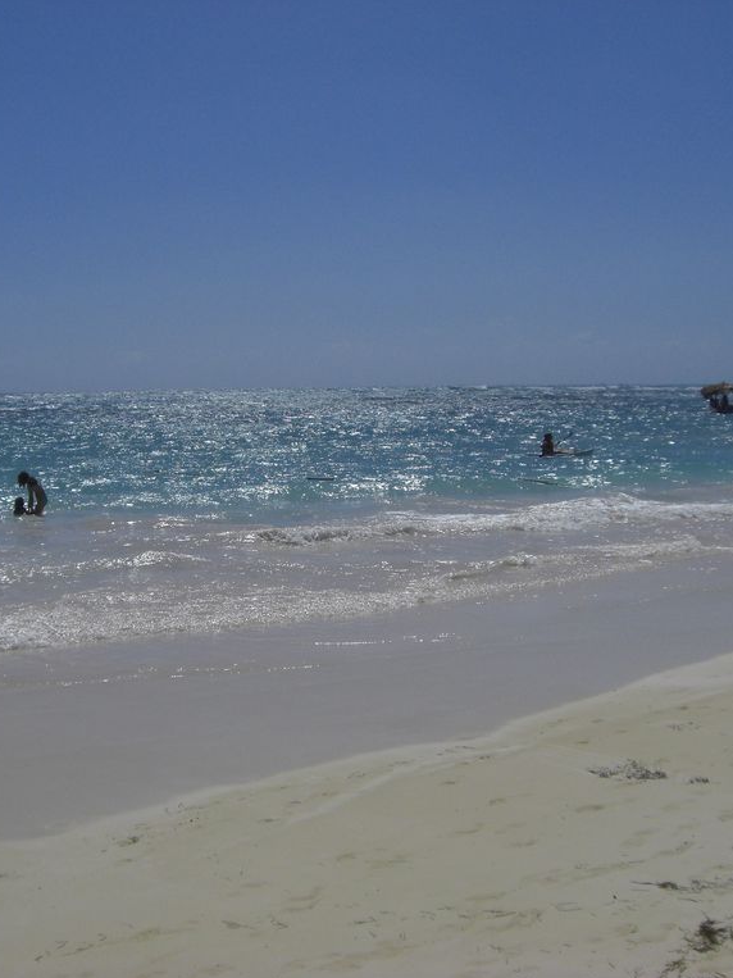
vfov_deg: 37.5
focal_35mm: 51
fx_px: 1440
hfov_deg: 28.5
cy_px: 490
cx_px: 311
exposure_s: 1/800
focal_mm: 6.2
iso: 64
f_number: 8
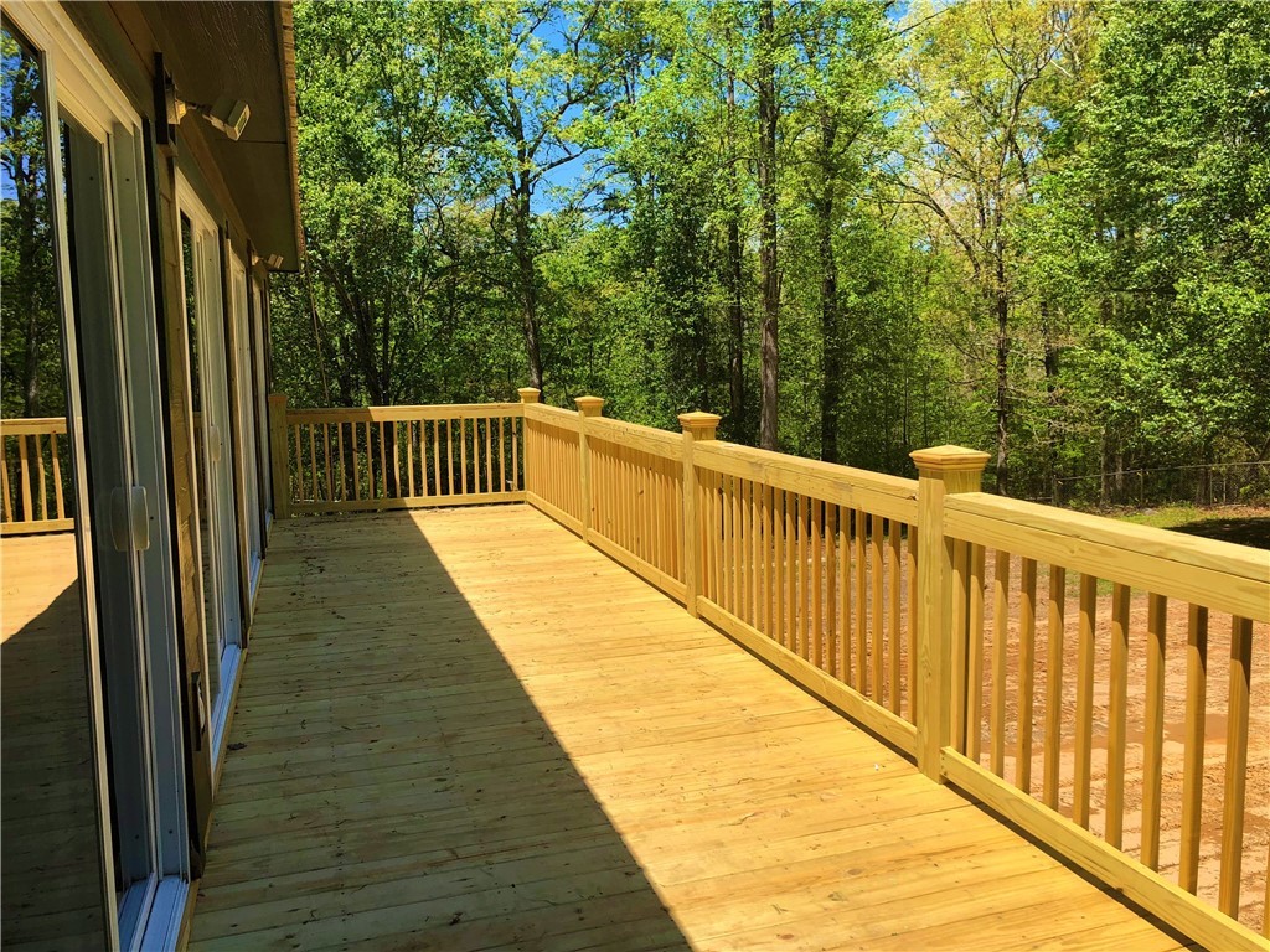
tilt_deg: -6.2
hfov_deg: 61.7
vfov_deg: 48.2
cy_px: 476
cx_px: 635
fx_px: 1064
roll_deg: +0.7
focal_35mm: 29
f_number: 1.8
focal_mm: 3.99
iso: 20
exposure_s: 1/1548
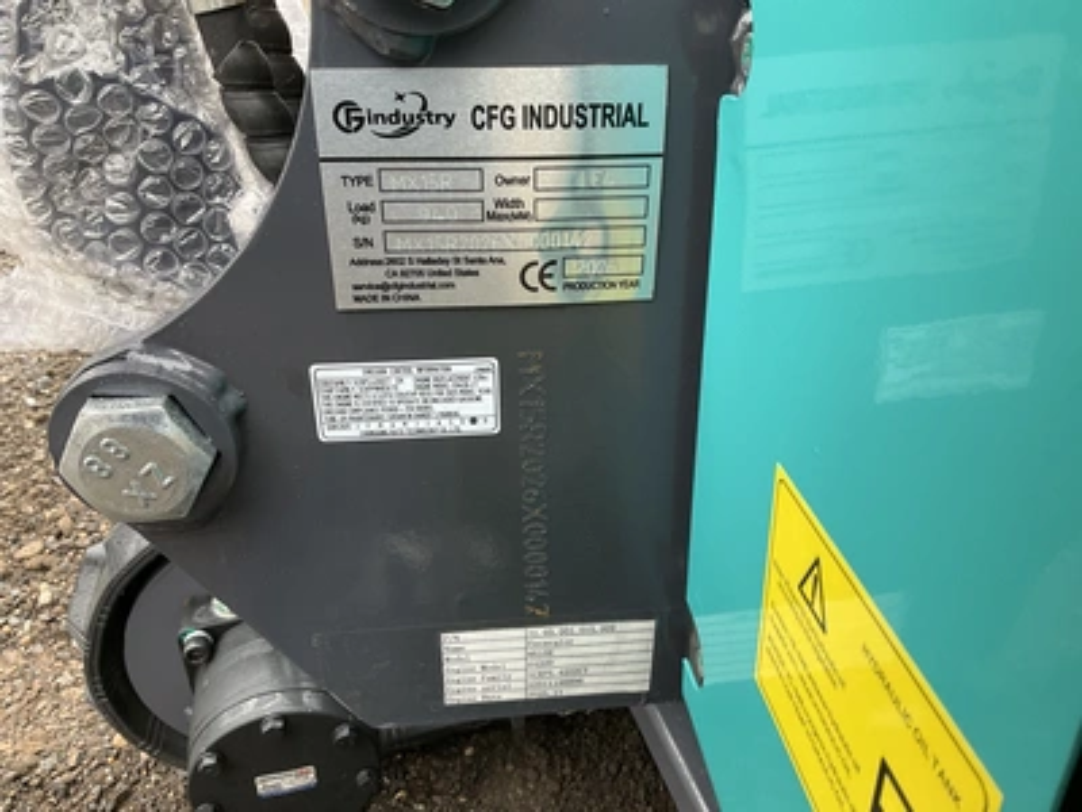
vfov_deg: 48.2
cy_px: 406
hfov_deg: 61.7
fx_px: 906
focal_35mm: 29
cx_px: 541
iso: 40
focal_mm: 3
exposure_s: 1/122
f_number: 1.8
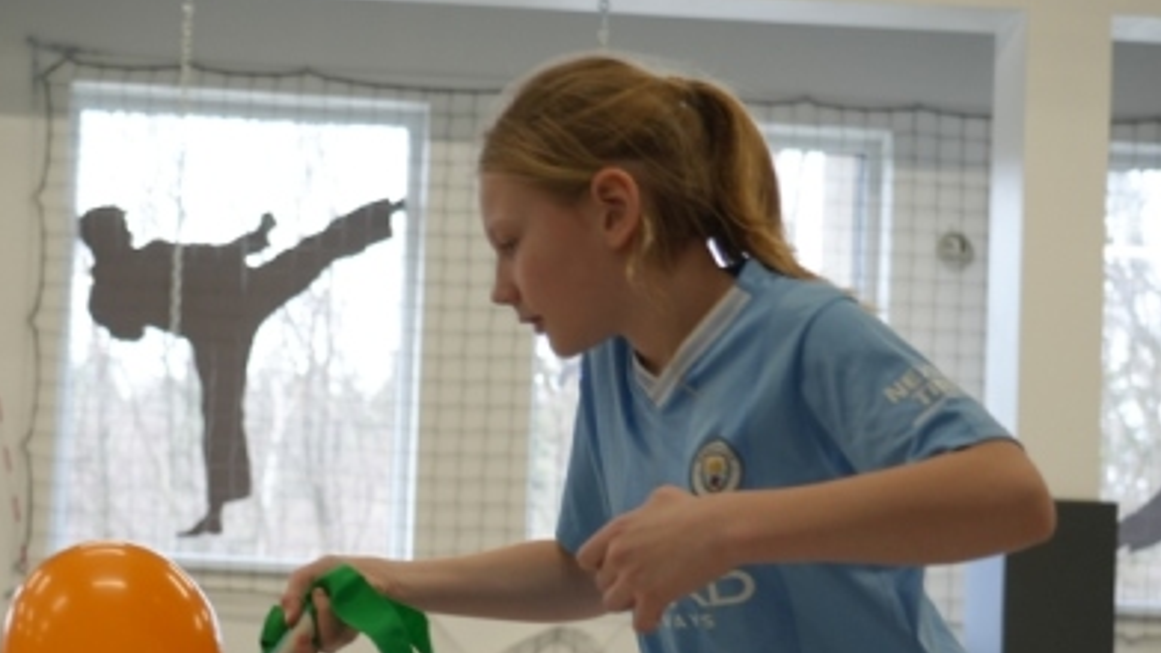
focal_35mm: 90
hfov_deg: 23.3
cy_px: 601
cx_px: 217
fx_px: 2771
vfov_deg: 13.3
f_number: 4
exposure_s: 1/160
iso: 500
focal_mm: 42
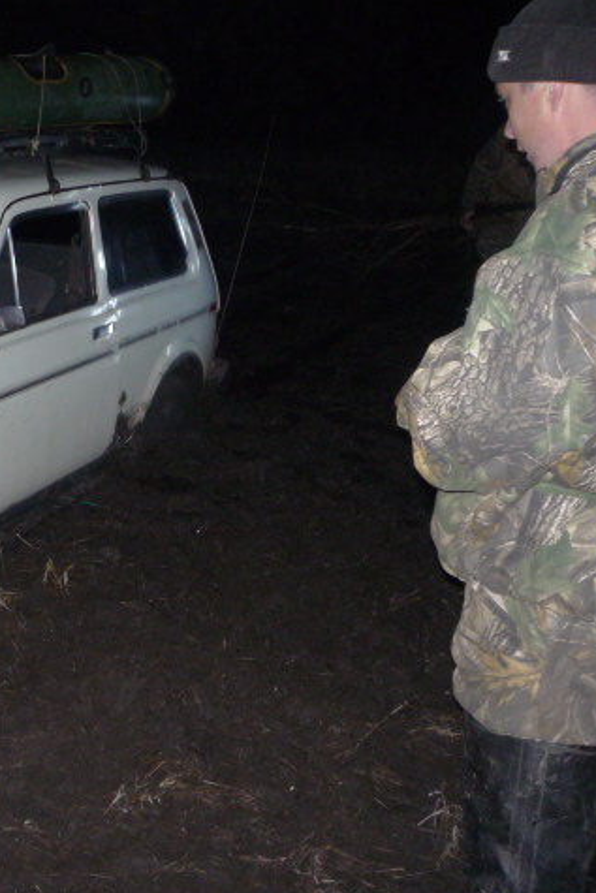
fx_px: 1042
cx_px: 41
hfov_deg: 30.3
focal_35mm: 42
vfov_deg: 46.4
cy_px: 447
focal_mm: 5.2
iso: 250
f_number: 3.3
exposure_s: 1/8
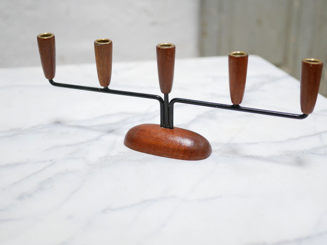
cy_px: 92
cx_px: 167
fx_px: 491
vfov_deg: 28.0
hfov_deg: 36.8
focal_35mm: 52
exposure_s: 1/60
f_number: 1.7
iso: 500
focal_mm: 20
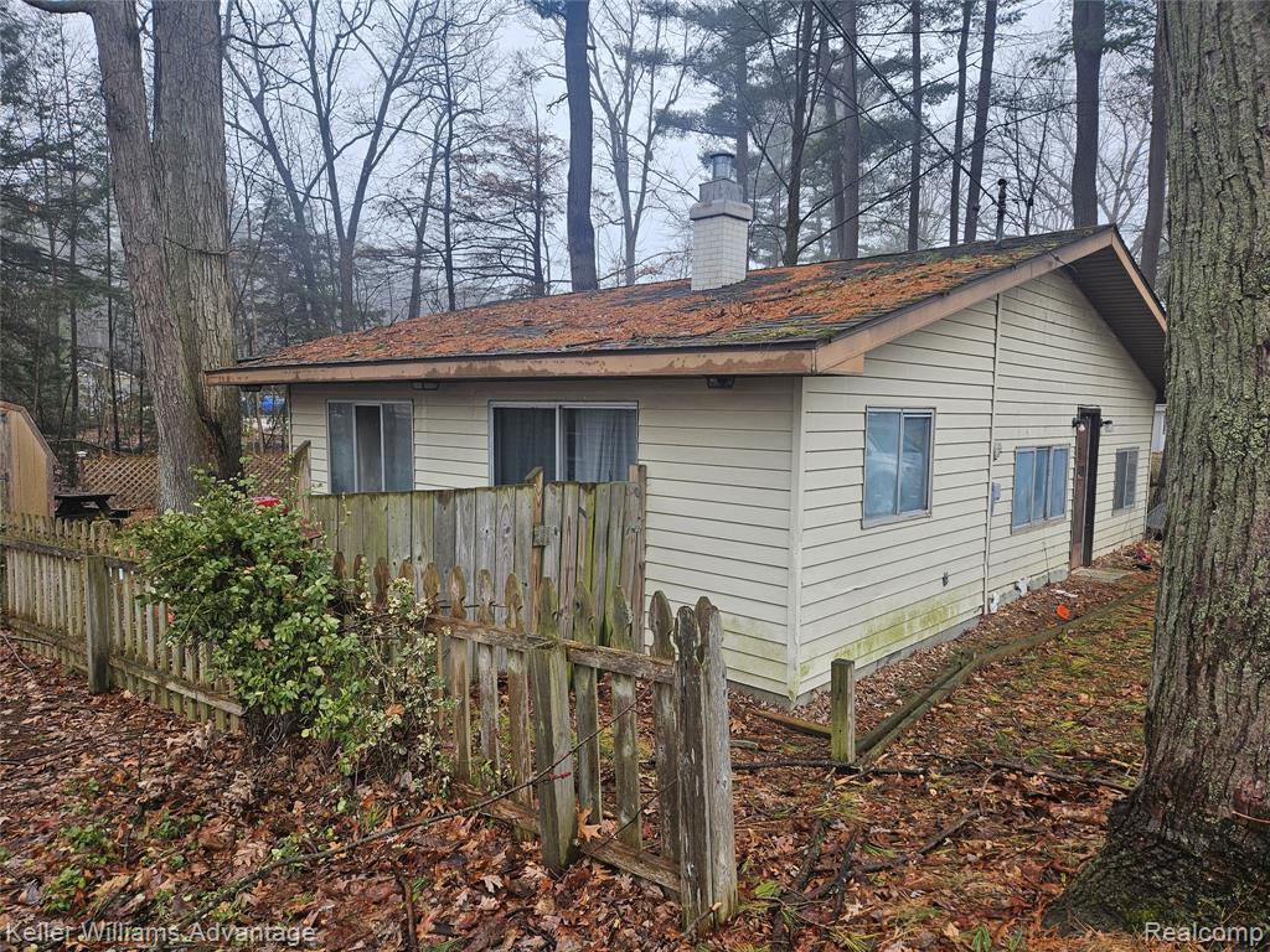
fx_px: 844
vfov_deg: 58.9
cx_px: 635
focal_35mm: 23
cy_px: 476
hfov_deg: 73.9
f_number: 1.8
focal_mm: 5.4
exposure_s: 1/169
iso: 25
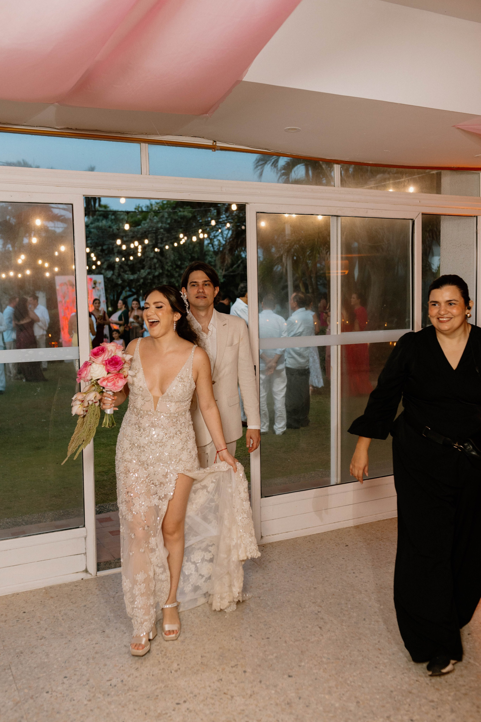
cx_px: 240
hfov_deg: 37.9
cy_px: 361
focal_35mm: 35
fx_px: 701
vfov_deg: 54.4
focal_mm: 35
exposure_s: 1/160
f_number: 2.8
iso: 400
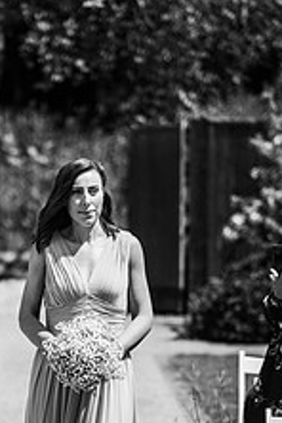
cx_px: 47
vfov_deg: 11.8
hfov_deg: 8.0
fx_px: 2021
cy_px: 406
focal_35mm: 172
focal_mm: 85
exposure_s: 1/5000
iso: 100
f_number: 2.2
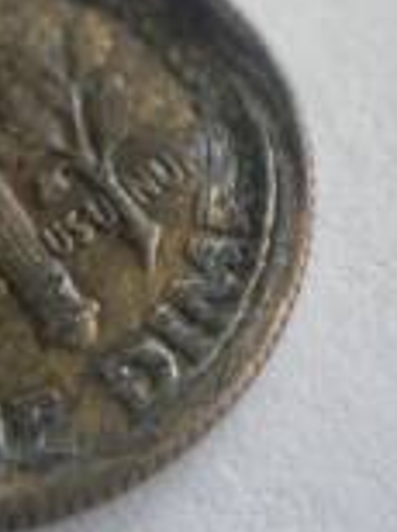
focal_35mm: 91
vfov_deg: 21.5
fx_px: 1395
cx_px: 17
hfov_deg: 15.9
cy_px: 176
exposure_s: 1/60.2
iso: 130
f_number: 3.1
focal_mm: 6.3
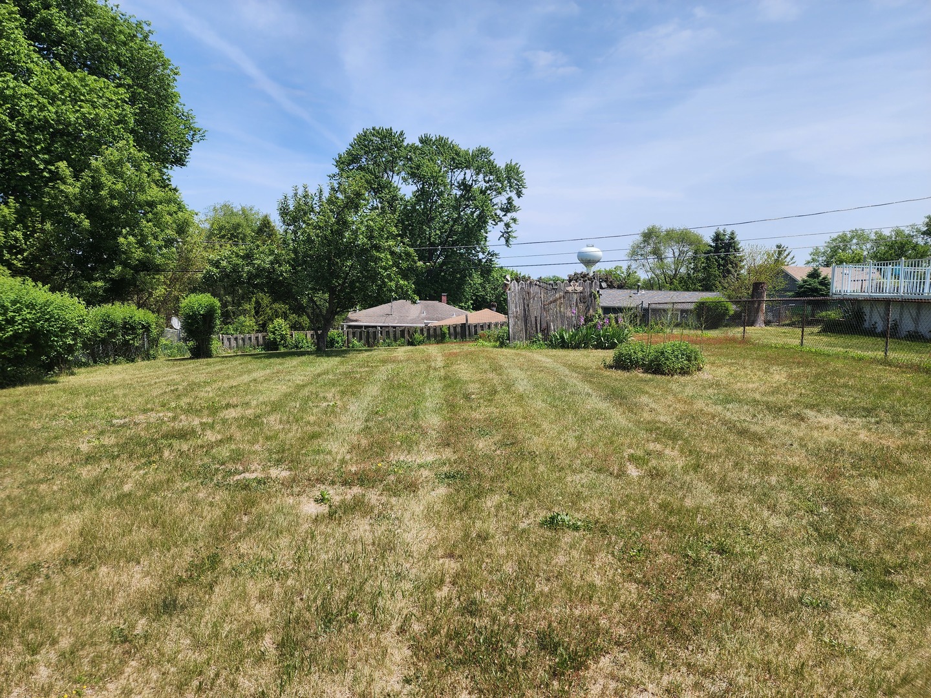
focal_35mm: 23
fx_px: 619
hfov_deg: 73.9
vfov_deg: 58.9
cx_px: 466
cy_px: 349
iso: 12
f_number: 1.8
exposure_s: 1/1005
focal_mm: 6.4
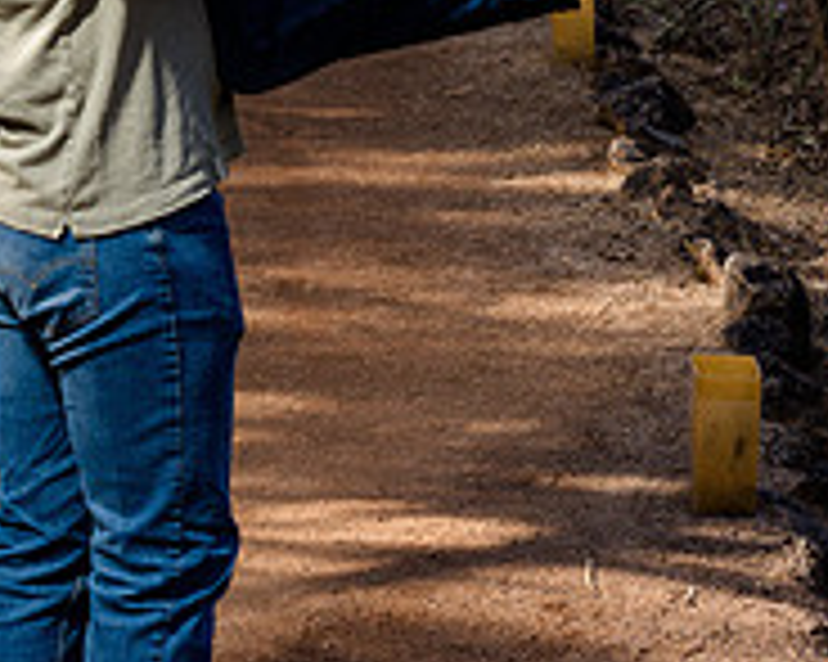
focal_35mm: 156
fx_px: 3821
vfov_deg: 9.7
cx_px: 274
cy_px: -261
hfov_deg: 12.4
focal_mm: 68
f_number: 5.6
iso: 100
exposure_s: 1/200
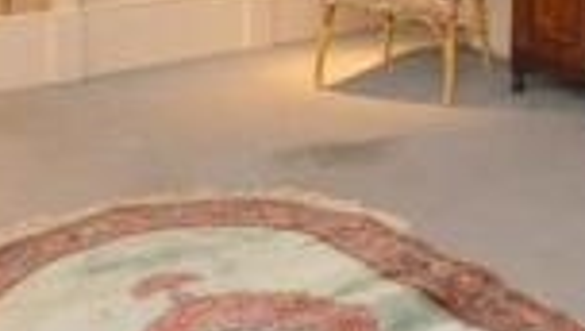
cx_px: 612
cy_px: -231
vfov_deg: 14.7
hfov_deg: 26.6
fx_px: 1153
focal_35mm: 74
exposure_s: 1/10
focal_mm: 11
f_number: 7.1
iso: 640
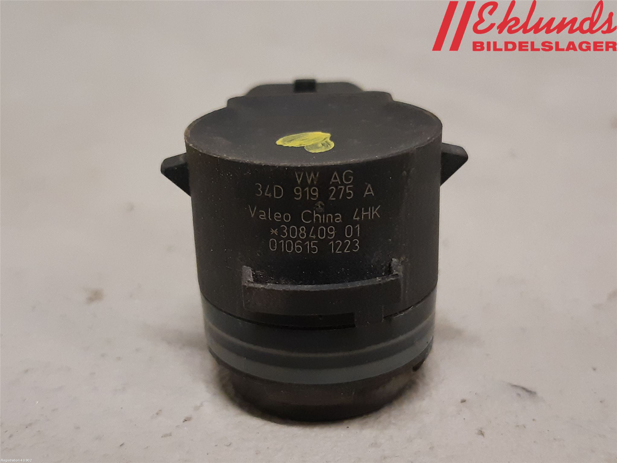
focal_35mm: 26
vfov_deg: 53.1
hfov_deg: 67.3
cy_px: 232
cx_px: 308
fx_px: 463
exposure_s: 1/60
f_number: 1.7
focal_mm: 3.93
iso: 250
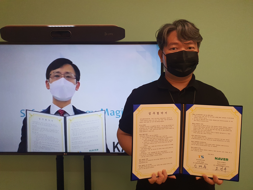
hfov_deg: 67.3
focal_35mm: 26
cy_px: 95
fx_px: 190
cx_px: 126
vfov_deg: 53.1
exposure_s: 1/120
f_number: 2.4
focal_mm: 4.3
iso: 200
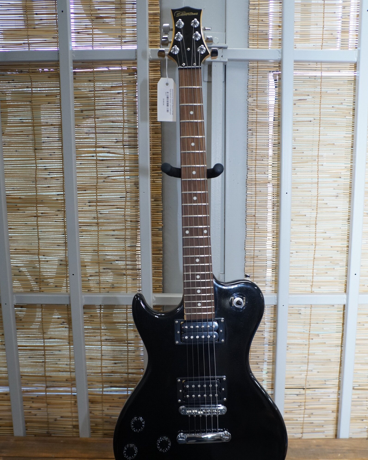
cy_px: 251
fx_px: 463
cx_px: 185
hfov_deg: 43.4
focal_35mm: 34
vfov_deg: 52.8
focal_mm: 20
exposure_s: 1/160
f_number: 4
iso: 640
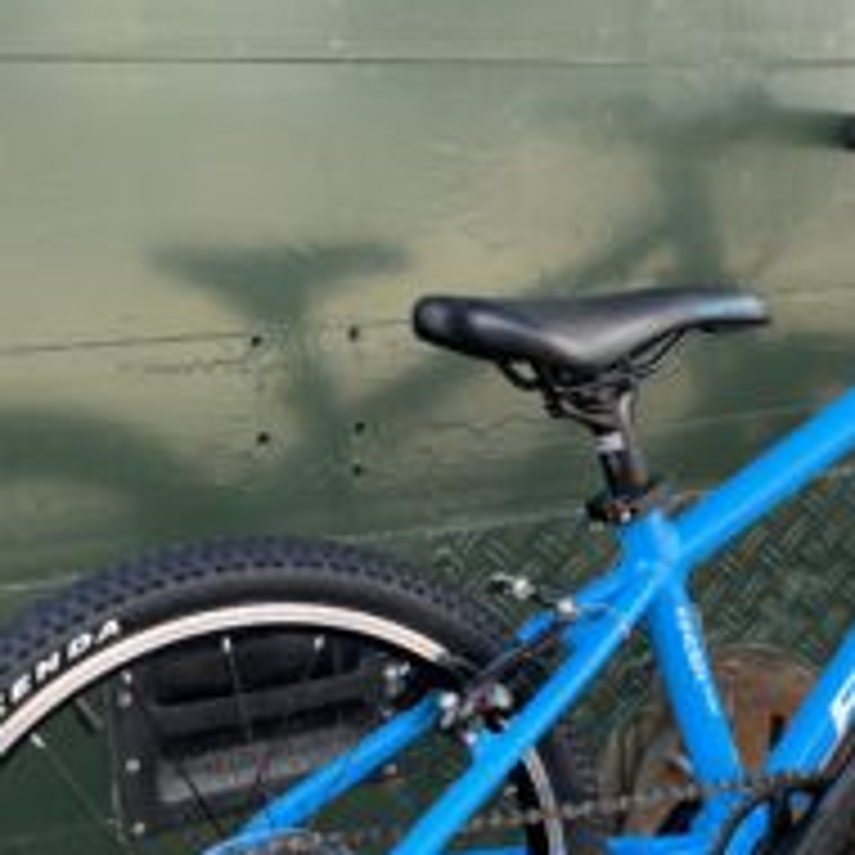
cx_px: 576
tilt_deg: -18.1
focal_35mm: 58
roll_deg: +1.8
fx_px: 1621
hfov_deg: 29.3
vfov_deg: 29.2
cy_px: 621
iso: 40
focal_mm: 5.1
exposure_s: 1/242
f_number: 1.6
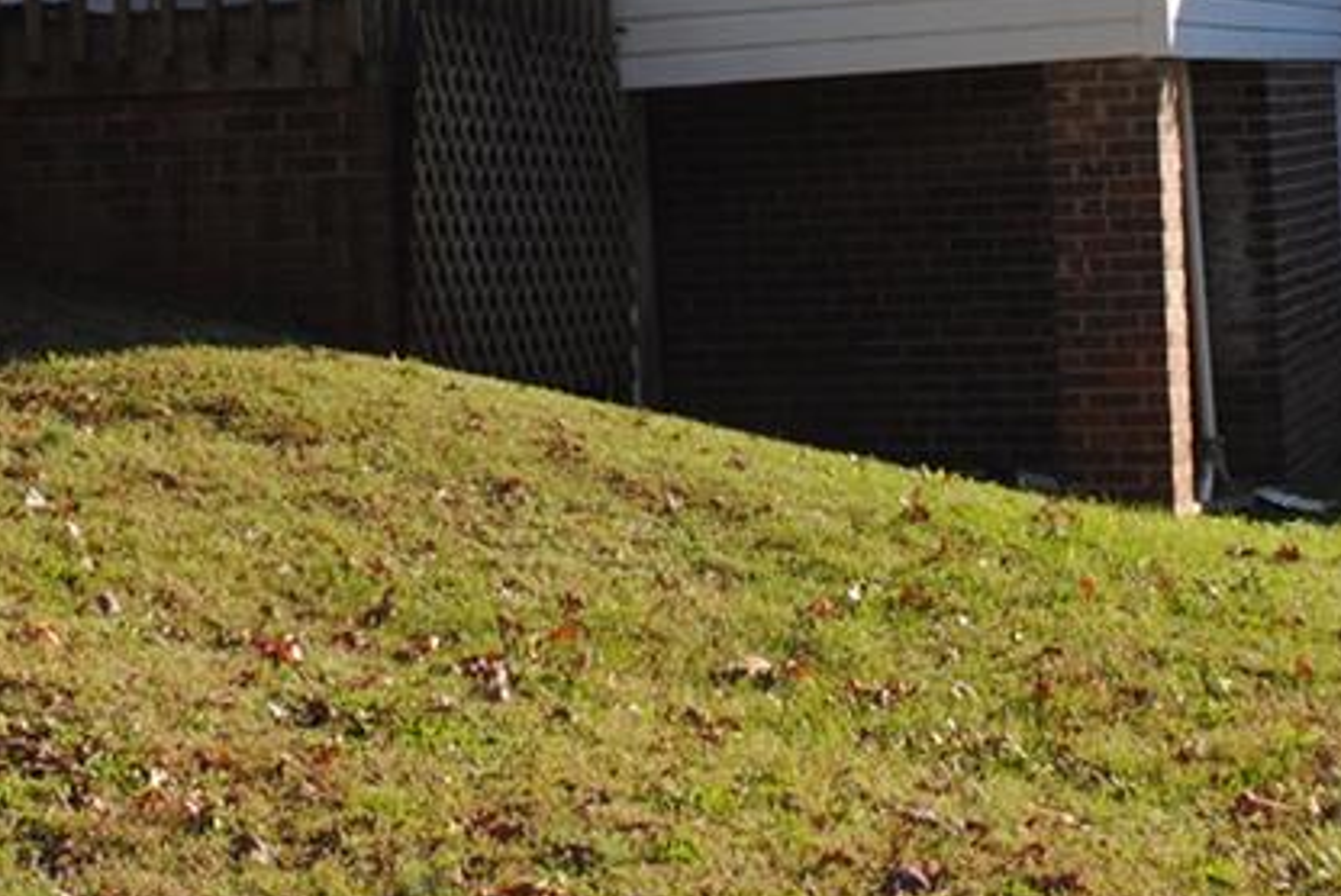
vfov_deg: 13.9
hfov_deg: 21.2
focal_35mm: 96
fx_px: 3578
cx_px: 641
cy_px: -126
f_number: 7.1
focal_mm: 26
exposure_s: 1/200
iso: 100
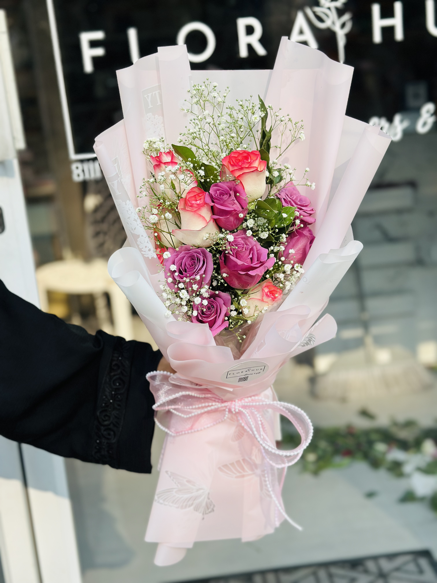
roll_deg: +5.2
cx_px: 218
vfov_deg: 39.7
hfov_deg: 30.3
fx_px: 808
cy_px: 292
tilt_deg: -13.5
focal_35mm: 48
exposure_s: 1/3058
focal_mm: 6.86
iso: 80
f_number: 1.78
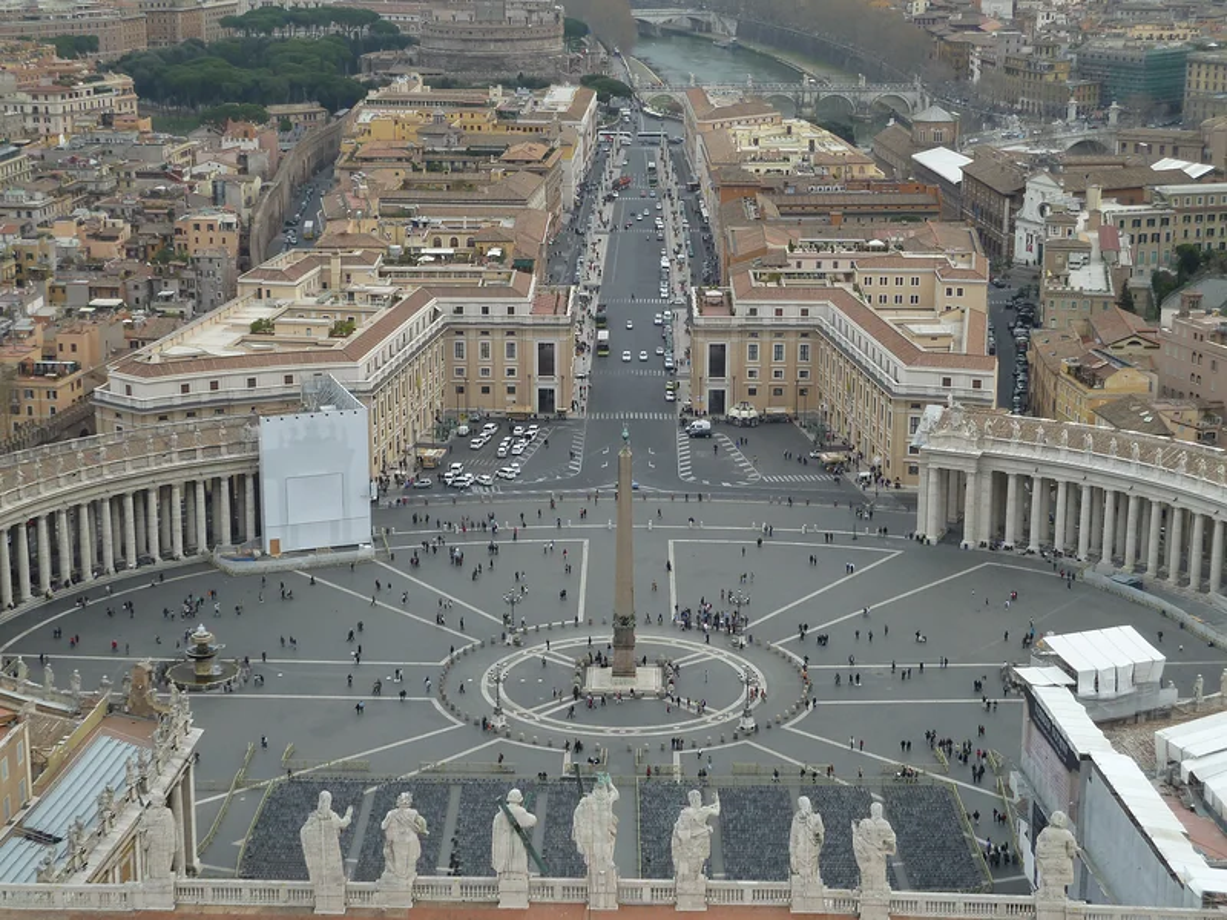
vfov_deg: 21.9
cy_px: 460
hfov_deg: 29.0
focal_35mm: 67
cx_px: 614
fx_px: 2375
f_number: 4.1
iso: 80
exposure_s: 1/320
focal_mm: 11
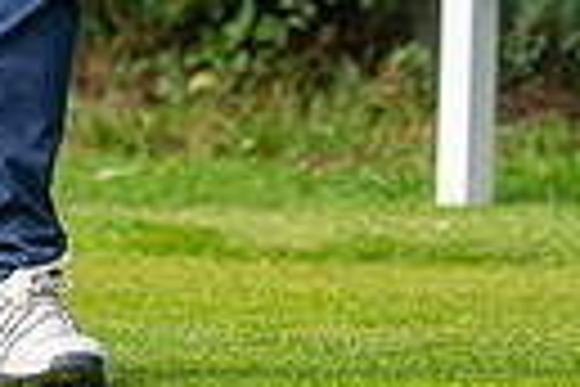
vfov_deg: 1.0
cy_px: -389
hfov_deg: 1.5
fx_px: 21797
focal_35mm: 1353
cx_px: 193
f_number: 5
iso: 250
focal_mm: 300
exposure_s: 1/1250
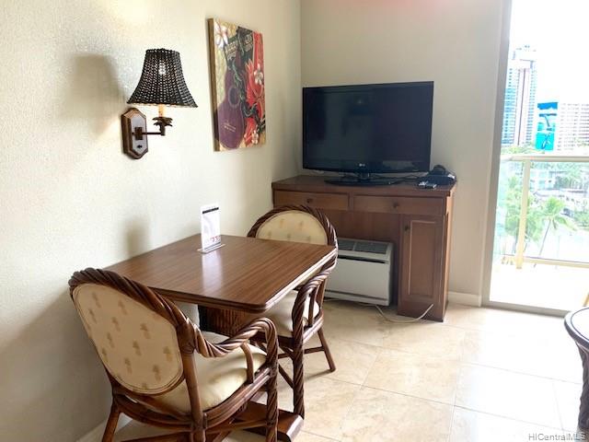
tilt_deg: -10.3
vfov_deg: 53.1
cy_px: 221
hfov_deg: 67.3
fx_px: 442
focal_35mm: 26
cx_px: 294
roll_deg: -0.2
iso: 64
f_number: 1.8
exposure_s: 1/121
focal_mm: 4.25
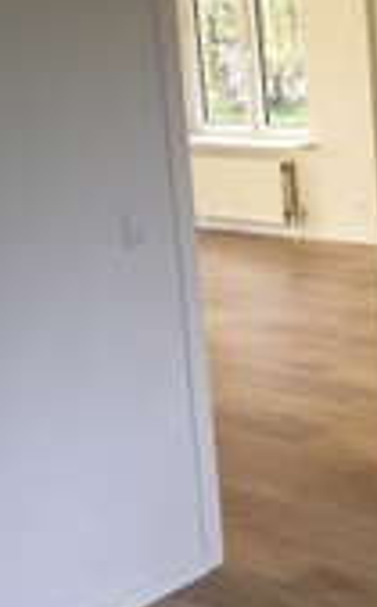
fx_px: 1123
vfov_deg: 29.7
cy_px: 144
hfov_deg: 16.6
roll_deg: +2.4
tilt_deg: -5.7
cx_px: 634
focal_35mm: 68
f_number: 2.2
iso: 160
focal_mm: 4.15
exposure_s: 1/33
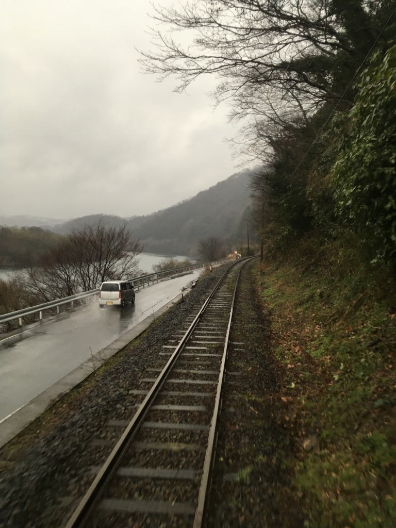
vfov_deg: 61.7
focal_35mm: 29
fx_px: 442
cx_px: 198
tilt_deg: -2.9
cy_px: 264
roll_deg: -0.9
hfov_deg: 48.2
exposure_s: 1/40
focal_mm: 4.15
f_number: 2.2
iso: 25
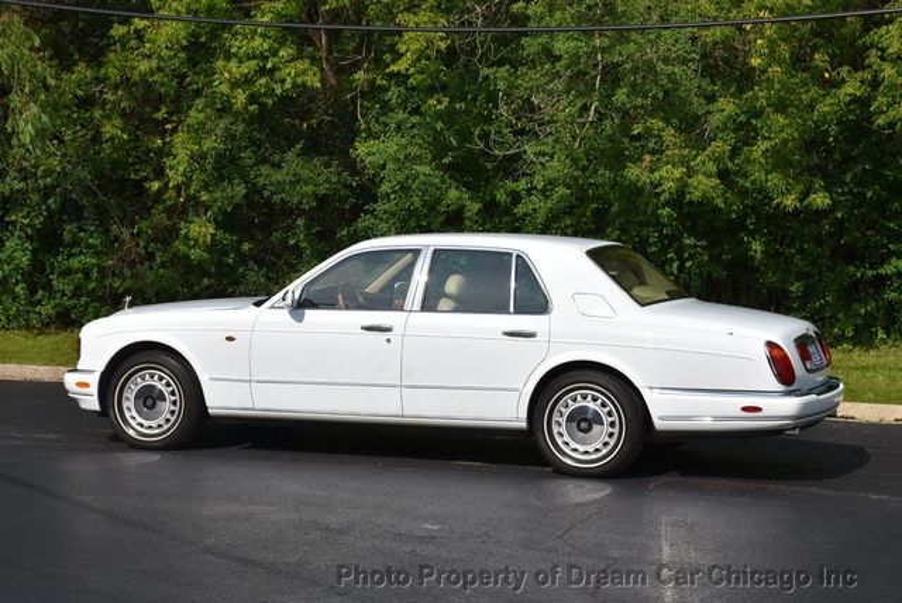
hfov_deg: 28.0
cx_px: 451
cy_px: 302
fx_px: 1806
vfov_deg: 19.0
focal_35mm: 72
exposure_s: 1/250
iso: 100
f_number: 11
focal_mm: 48
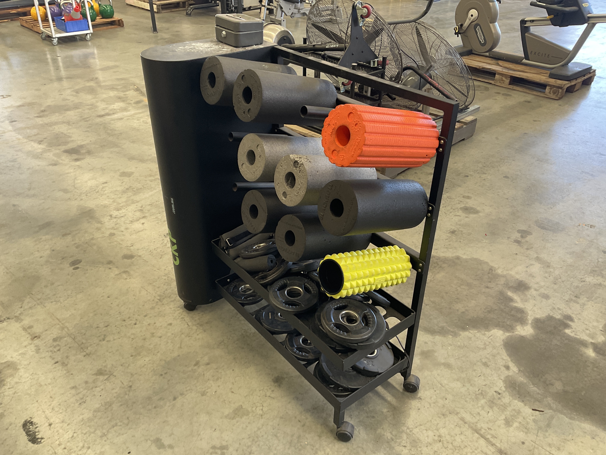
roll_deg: -0.7
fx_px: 508
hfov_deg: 61.7
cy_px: 228
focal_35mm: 29
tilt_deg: -31.0
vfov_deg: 48.2
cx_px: 303
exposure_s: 1/77
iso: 64
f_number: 1.8
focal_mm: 3
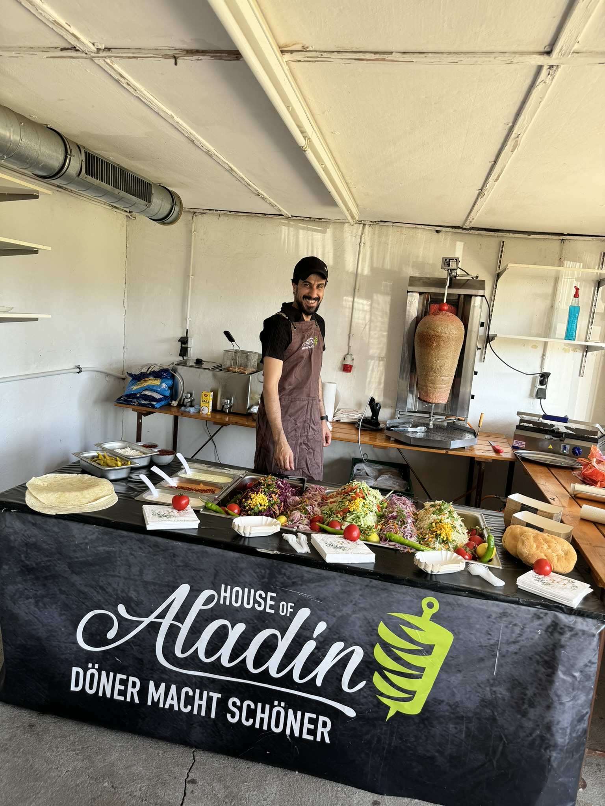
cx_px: 302
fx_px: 559
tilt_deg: -8.3
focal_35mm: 24
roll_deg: -6.2
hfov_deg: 56.8
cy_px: 403
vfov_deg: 71.6
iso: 100
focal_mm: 6.76
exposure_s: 1/121
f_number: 1.78
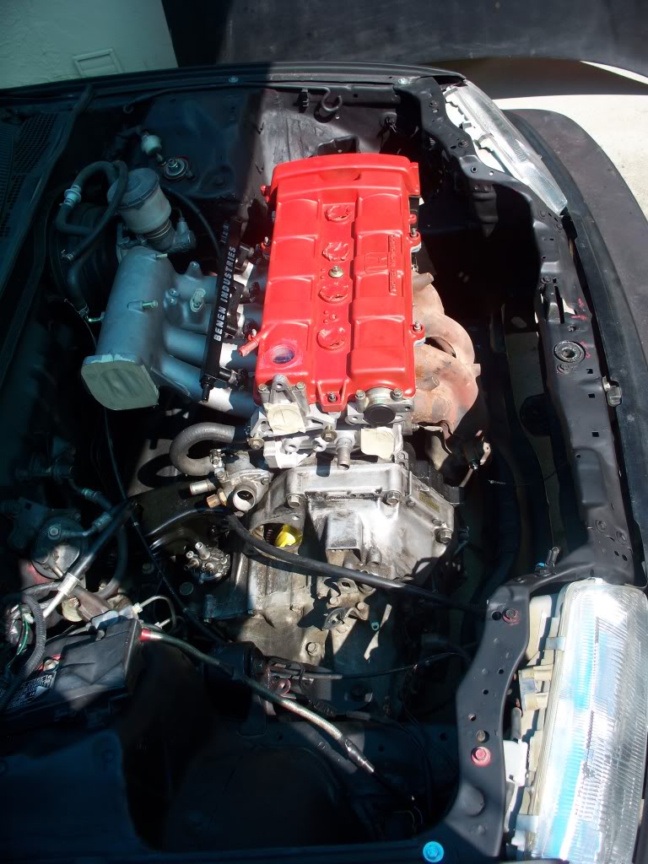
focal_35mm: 36
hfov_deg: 39.7
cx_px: 324
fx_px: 899
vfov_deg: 51.4
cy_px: 432
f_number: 2.8
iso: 64
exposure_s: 1/500
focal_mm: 7.54
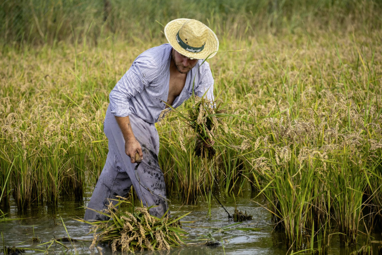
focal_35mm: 179
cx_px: 191
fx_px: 1899
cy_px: 128
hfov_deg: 11.5
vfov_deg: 7.7
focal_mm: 119.2
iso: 200
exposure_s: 1/1100
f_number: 4
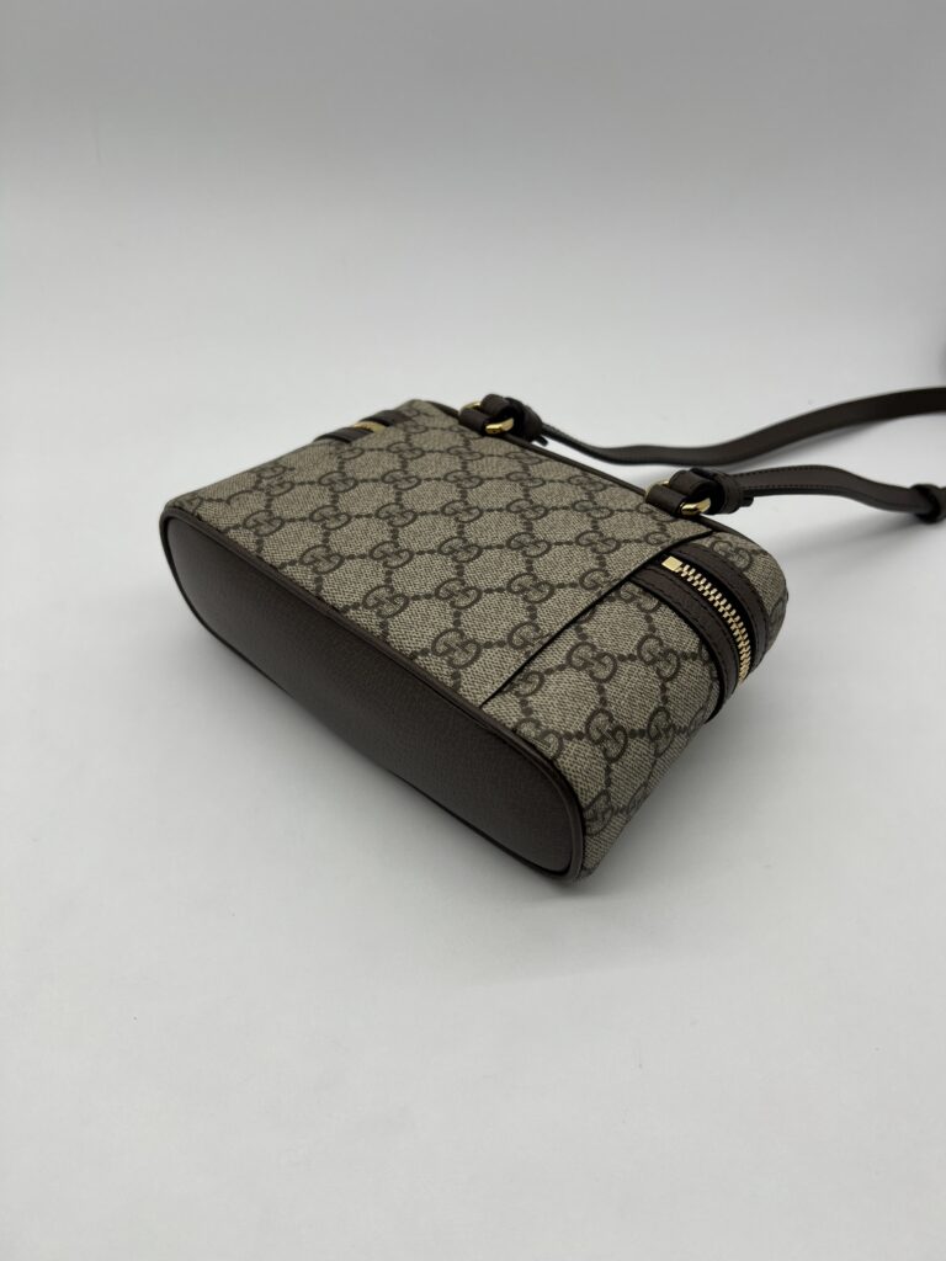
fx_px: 947
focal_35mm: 26
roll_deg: -0.6
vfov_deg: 67.3
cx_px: 473
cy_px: 630
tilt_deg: -37.8
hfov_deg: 53.1
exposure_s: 1/368
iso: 50
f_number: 1.5
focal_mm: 5.7
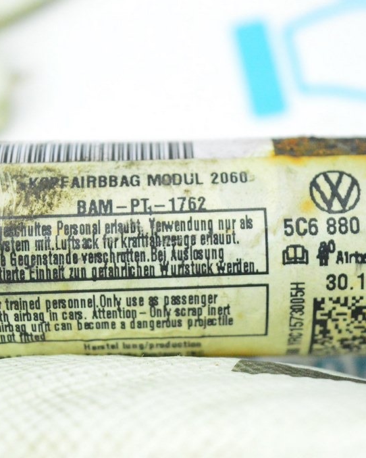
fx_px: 1382
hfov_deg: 15.1
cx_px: 134
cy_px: 229
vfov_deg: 18.8
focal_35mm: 102
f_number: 5.3
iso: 6400
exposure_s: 1/250
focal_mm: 48
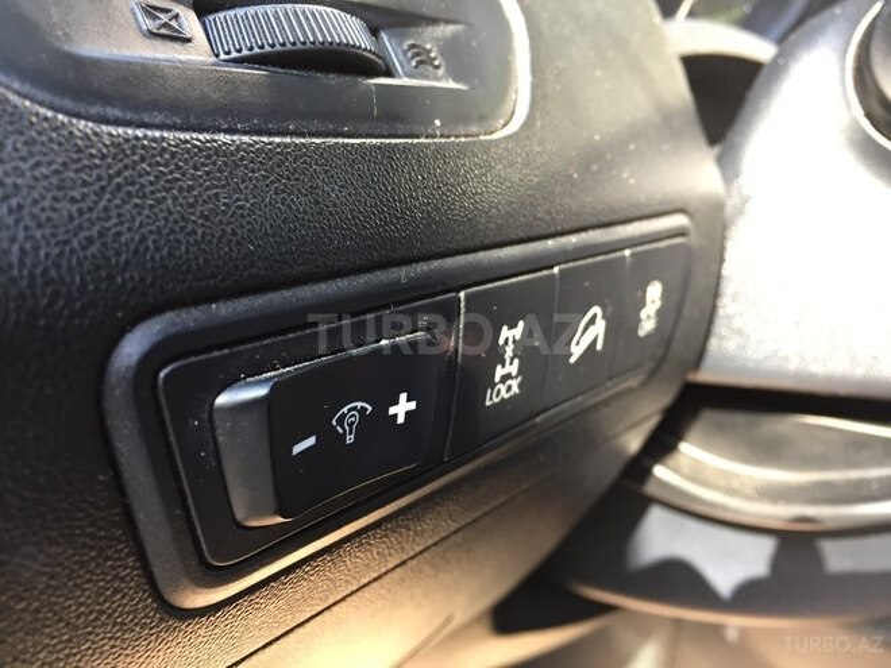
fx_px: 746
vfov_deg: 48.2
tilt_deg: -13.8
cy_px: 334
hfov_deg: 61.7
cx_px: 446
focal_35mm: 29
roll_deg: -2.5
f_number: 2.2
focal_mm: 4.15
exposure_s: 1/33
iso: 50
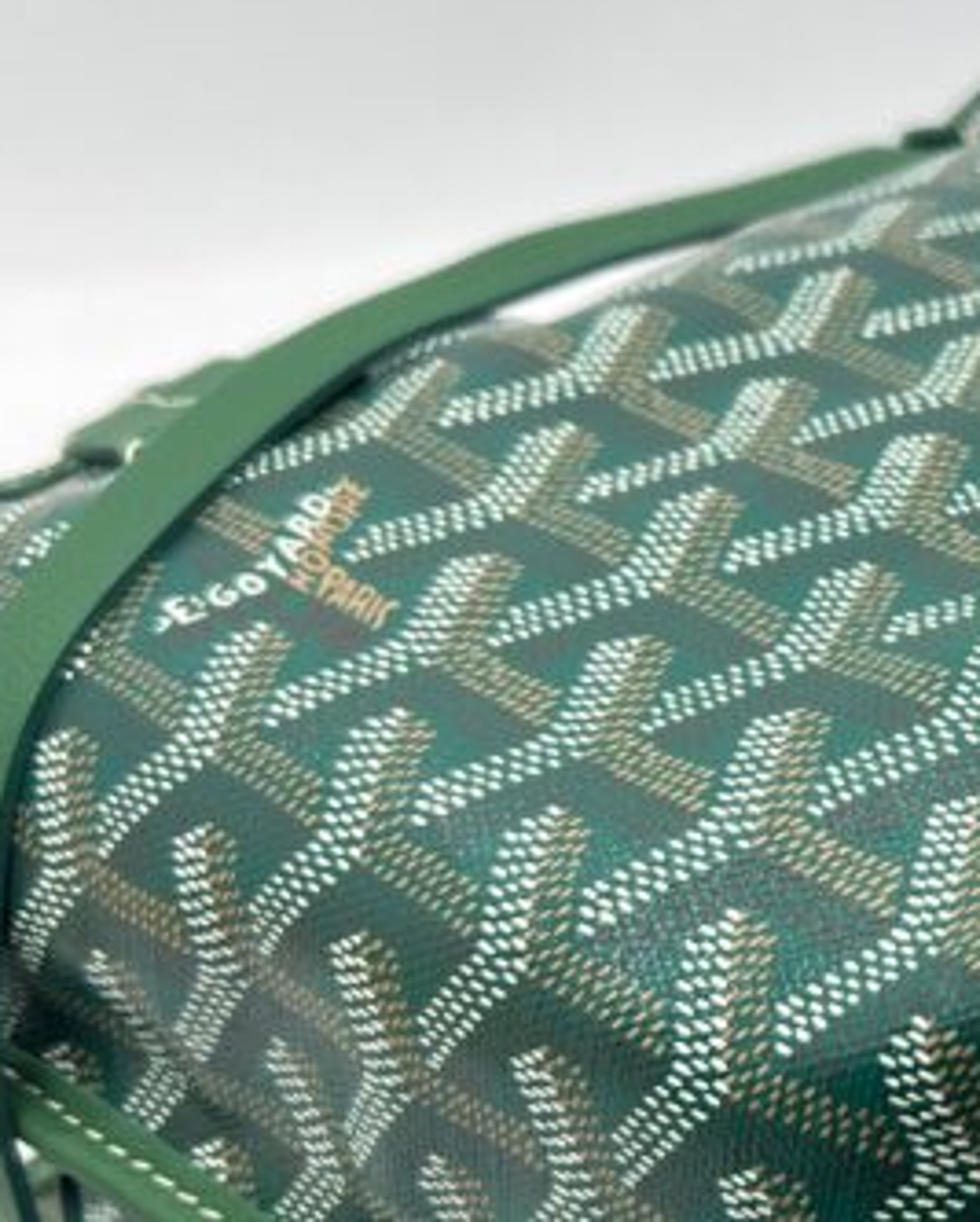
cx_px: 1376
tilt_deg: -39.4
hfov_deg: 18.0
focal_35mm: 78
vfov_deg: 24.4
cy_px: 756
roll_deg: +0.2
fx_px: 2824
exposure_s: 1/125
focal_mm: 5.7
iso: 32
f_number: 1.5
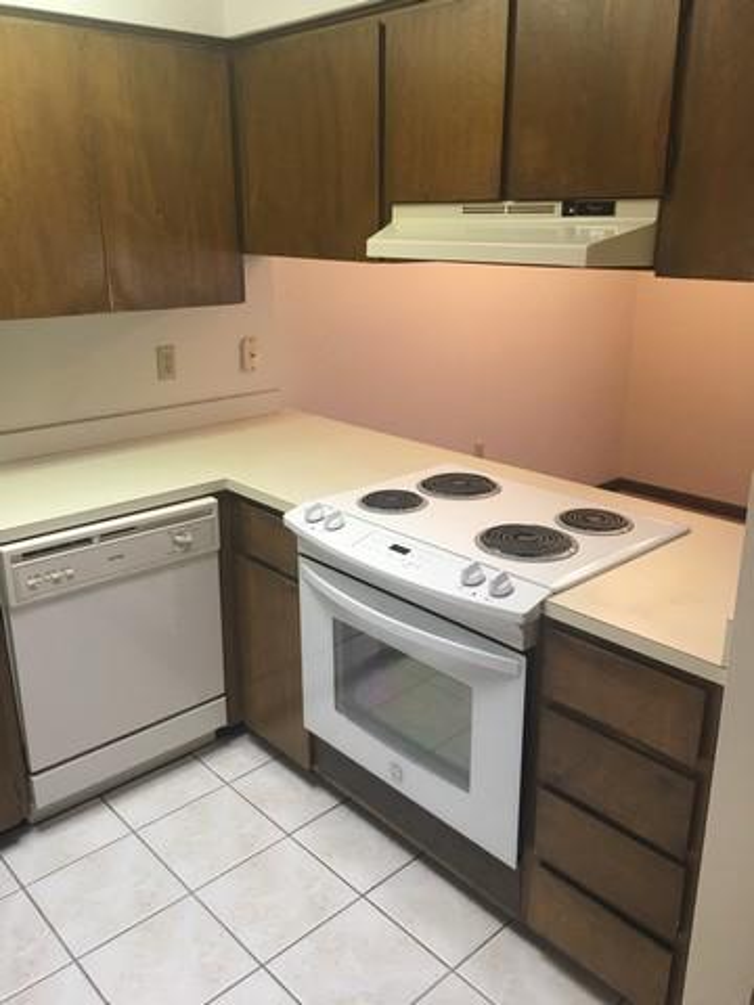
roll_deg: +0.3
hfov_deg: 48.2
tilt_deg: -15.9
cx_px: 377
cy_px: 502
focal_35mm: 29
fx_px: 842
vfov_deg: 61.7
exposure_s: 1/15
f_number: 2.2
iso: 32
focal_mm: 4.15
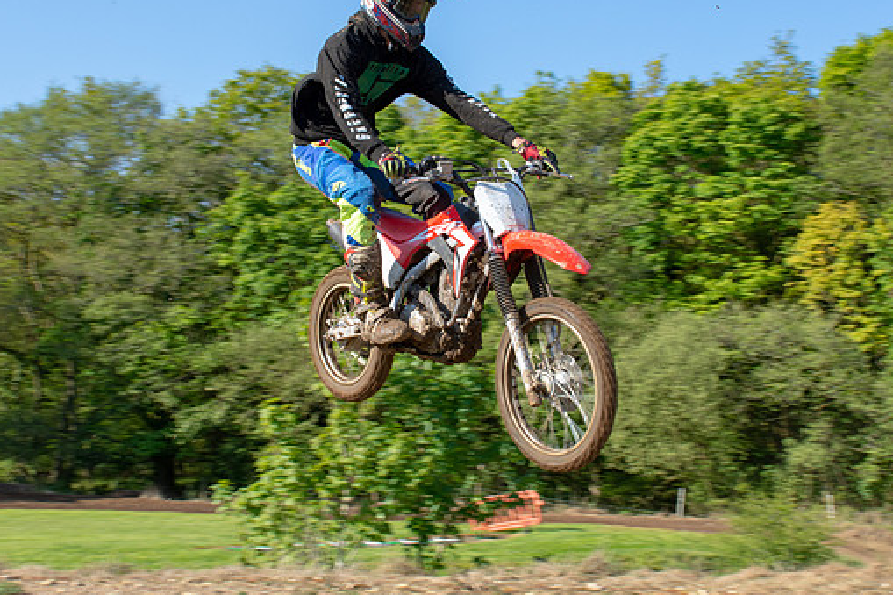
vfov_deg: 24.6
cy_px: 269
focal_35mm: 55
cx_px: 441
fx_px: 1364
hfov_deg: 36.3
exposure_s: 1/320
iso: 320
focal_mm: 24
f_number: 6.3
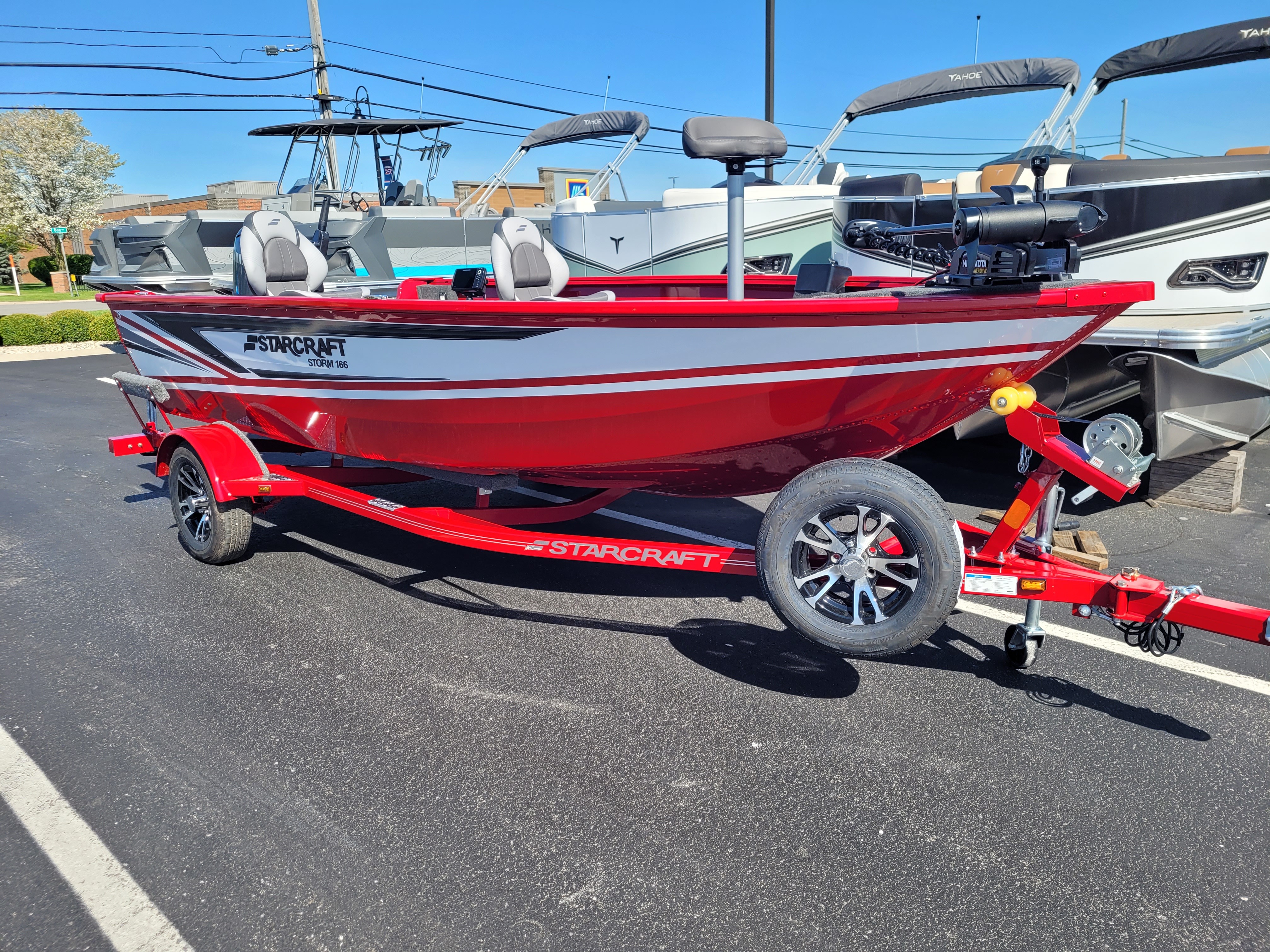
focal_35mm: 26
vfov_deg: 53.1
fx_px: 954
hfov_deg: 67.3
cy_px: 476
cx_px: 635
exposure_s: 1/1358
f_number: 1.8
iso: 40
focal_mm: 5.4
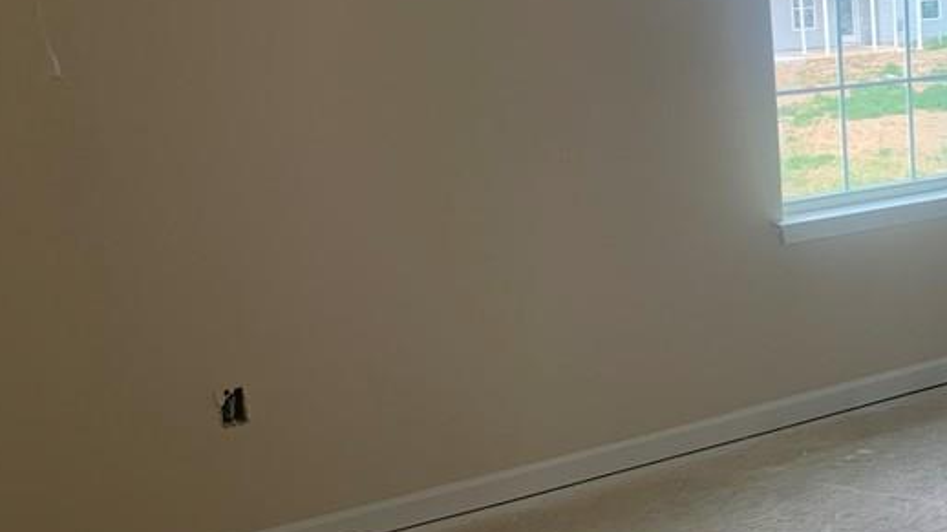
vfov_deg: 21.3
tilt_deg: -6.5
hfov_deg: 34.6
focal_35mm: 56
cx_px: 894
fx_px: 1406
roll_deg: +2.3
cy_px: 177
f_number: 1.8
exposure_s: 1/121
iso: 64
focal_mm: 4.25
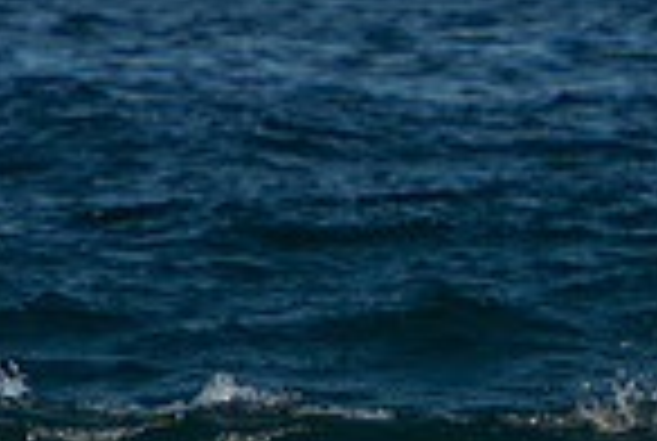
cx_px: 1134
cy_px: 533
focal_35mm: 1901
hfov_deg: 1.1
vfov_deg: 0.7
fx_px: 34764
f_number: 5.6
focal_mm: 320
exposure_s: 1/640
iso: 100
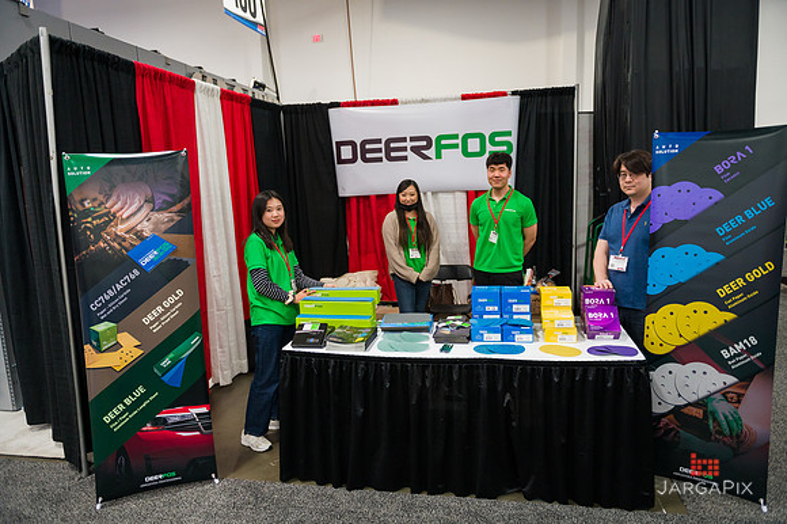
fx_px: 524
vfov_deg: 53.1
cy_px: 262
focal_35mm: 24
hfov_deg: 73.8
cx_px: 394
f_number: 3.2
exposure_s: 1/320
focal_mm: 24
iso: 3200
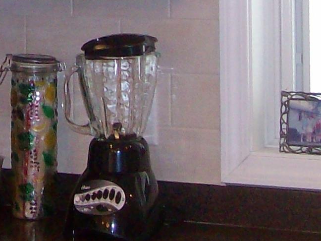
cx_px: -85
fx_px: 1502
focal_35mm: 162
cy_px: -223
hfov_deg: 11.9
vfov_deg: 8.7
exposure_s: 1/40
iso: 200
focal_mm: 5.8
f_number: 2.8
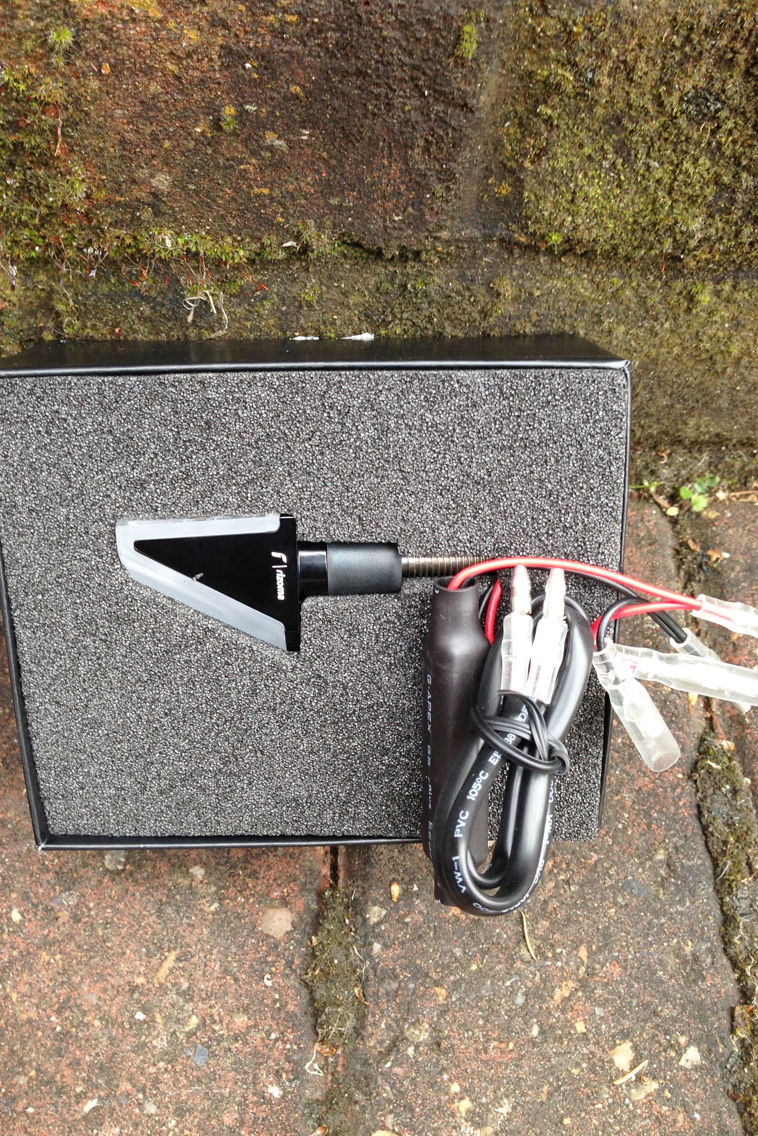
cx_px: 377
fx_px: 1105
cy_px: 573
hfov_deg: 37.9
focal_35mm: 35
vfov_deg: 54.4
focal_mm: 4.12
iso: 50
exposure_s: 1/60
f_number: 2.4
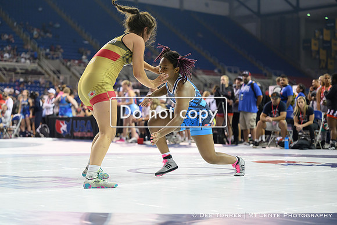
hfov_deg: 27.3
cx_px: 168
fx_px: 693
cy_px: 112
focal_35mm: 74
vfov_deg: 18.4
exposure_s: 1/800
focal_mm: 74
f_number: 2.8
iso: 3200
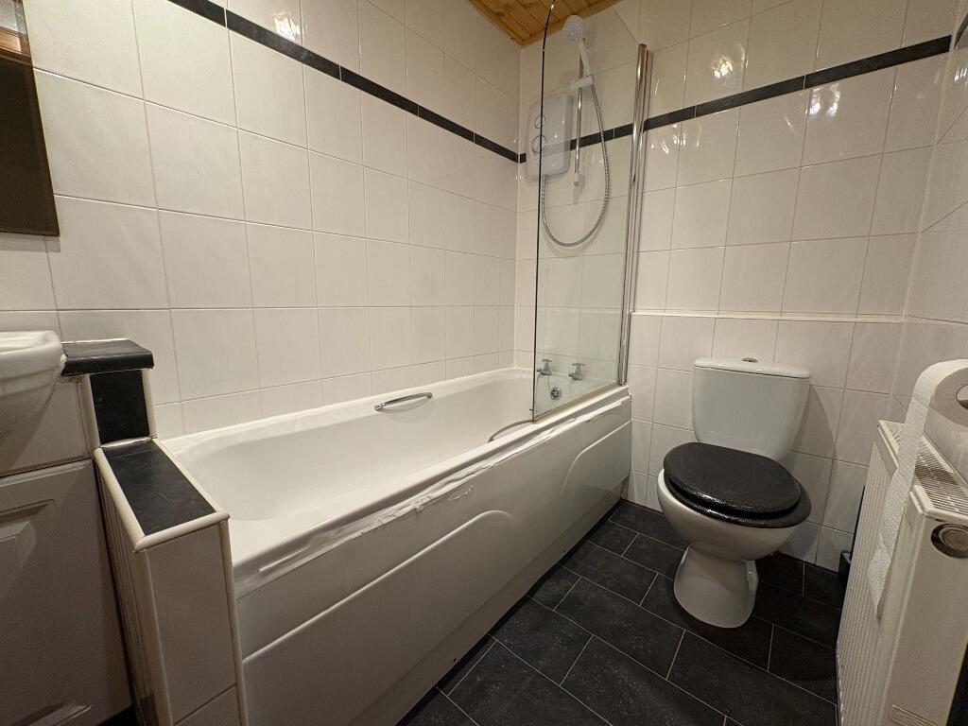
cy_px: 363
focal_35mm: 14
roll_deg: -0.4
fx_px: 391
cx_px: 484
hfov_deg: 102.1
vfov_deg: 85.7
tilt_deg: -9.3
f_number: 2.2
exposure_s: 1/50
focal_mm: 2.22
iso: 200
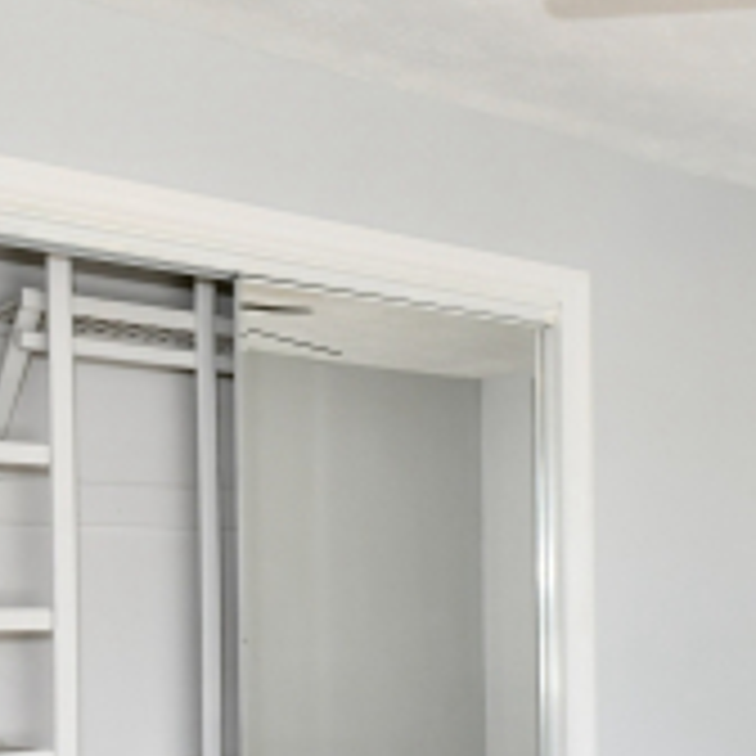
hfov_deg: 24.9
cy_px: 634
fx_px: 1310
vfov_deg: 31.2
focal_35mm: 53
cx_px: 1125
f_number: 6.3
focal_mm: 14
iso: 640
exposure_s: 1/60
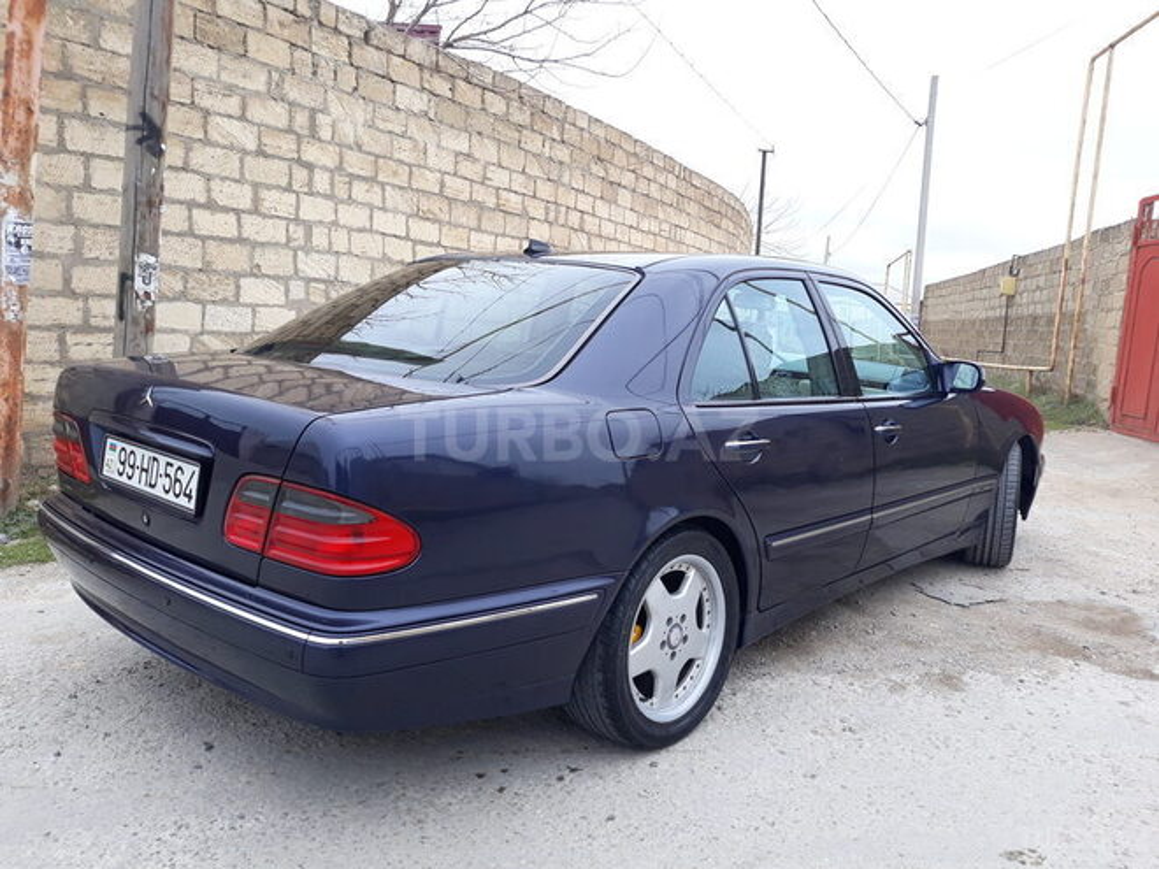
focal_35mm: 27
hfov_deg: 65.3
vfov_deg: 51.4
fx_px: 904
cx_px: 580
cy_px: 434
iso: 40
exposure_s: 1/213
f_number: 1.7
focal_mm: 3.71
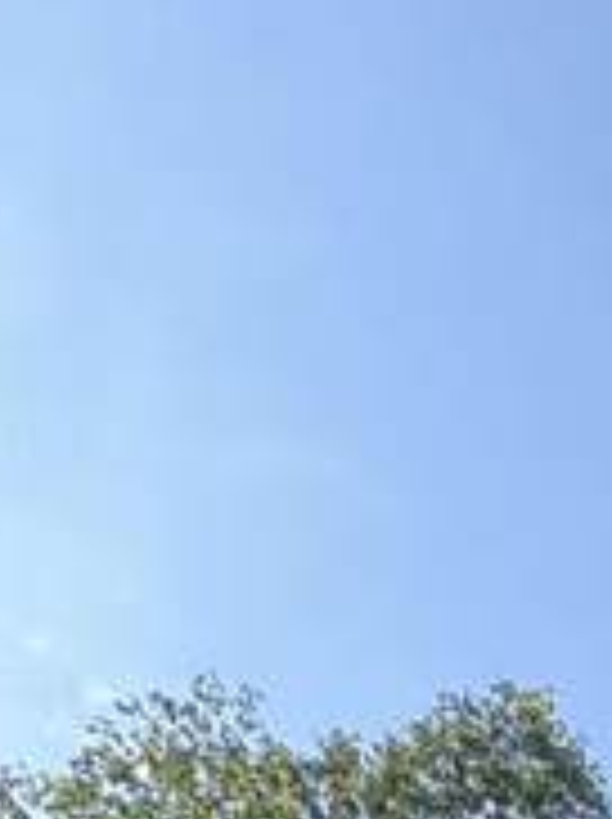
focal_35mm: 74
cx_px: 1548
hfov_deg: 13.4
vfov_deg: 14.4
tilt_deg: +14.6
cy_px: 2043
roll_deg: -5.1
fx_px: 1749
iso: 64
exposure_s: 1/435
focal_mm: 2.22
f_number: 2.2
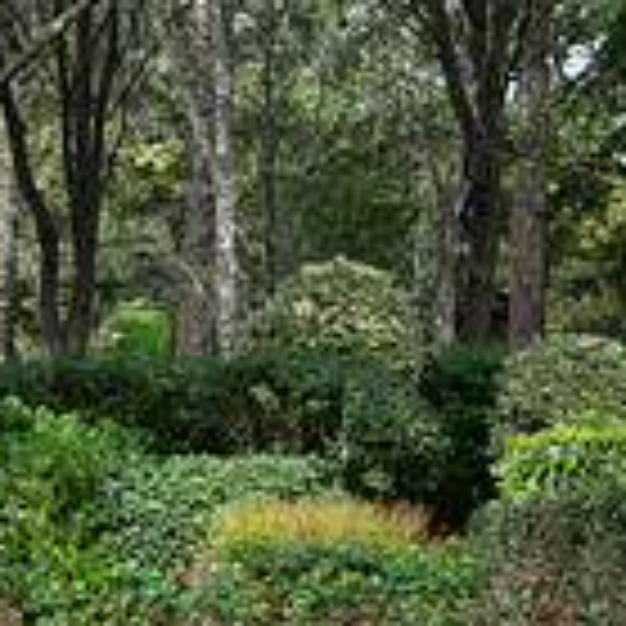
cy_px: 723
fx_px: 2619
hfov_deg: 12.5
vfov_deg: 13.3
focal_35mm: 128
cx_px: -491
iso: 1250
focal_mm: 36
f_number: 5.6
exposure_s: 1/1000
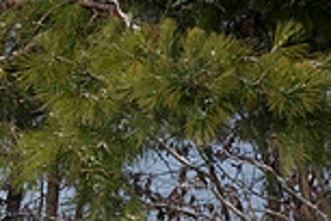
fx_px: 4137
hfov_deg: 4.6
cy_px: 396
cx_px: -76
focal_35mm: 450
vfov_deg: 3.0
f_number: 16
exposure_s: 1/1000
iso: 640
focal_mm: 105
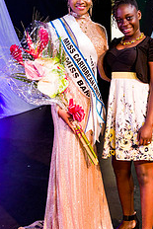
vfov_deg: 30.3
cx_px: 86
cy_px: 76
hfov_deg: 20.6
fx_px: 420
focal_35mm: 66
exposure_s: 1/160
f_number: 5
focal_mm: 34
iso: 4000
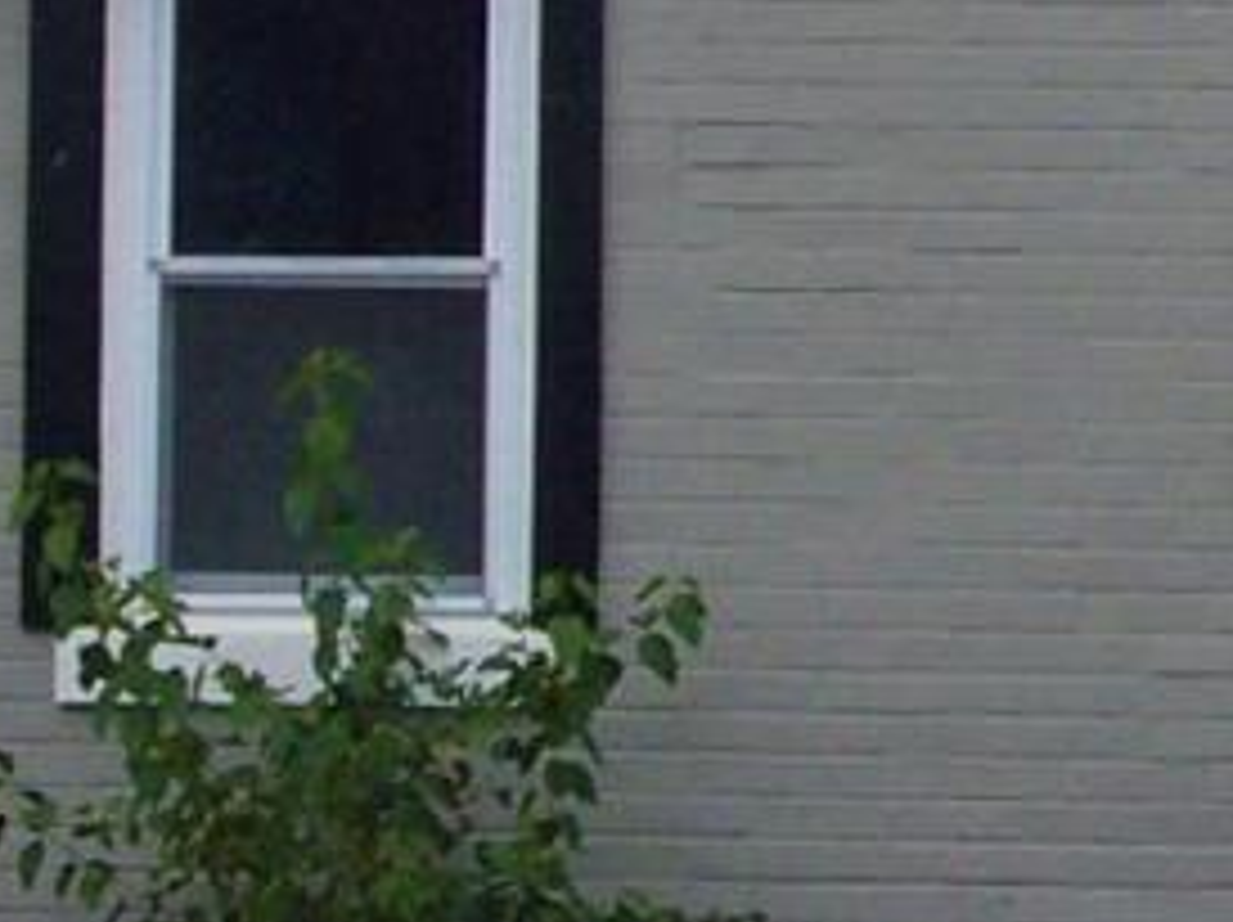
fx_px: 12278
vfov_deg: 4.3
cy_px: -220
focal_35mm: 345
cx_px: 2308
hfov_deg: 5.6
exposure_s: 1/125
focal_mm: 10.3
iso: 80
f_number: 4.1
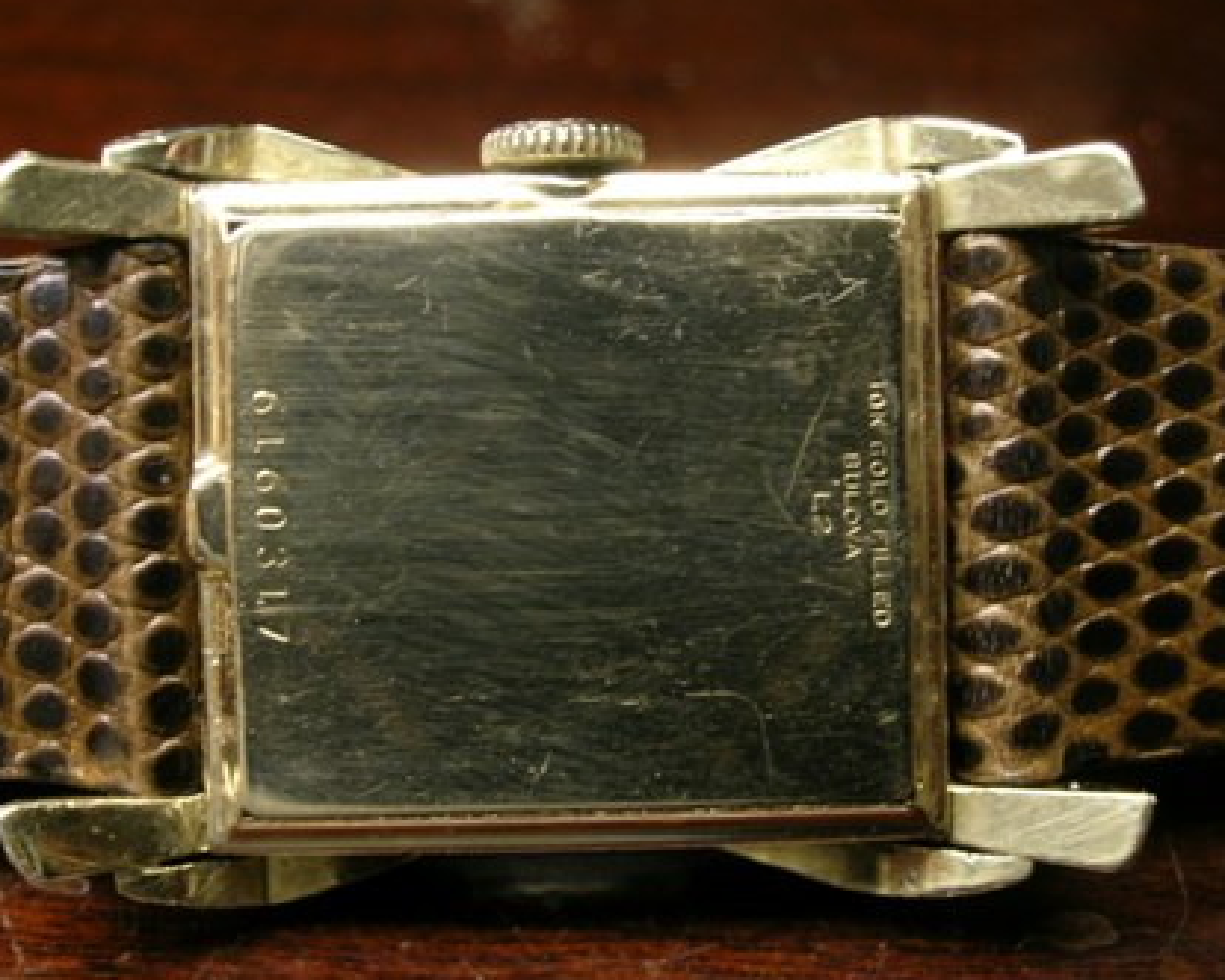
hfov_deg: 33.6
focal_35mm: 56
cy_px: 489
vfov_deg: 27.1
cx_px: 592
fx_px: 2030
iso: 94
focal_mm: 11.1
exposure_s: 1/2.6
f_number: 5.6
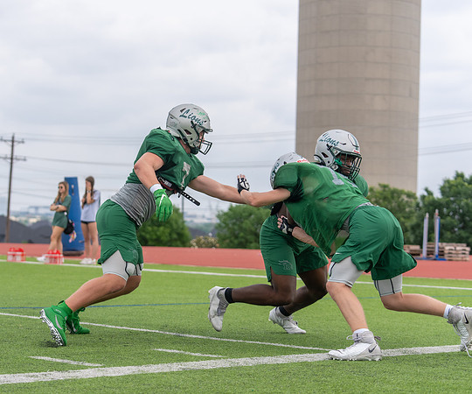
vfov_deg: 17.3
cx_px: 149
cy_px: 216
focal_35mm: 91
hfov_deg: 20.6
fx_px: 1293
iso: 160
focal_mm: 72
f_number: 3.5
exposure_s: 1/1250
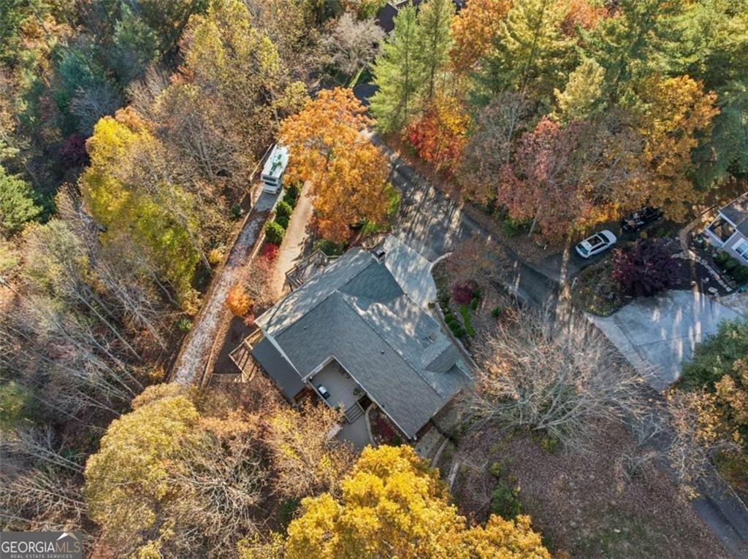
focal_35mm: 24
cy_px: 280
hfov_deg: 71.6
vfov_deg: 56.7
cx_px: 374
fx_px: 518
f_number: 2.8
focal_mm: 12.3
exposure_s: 1/240
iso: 130
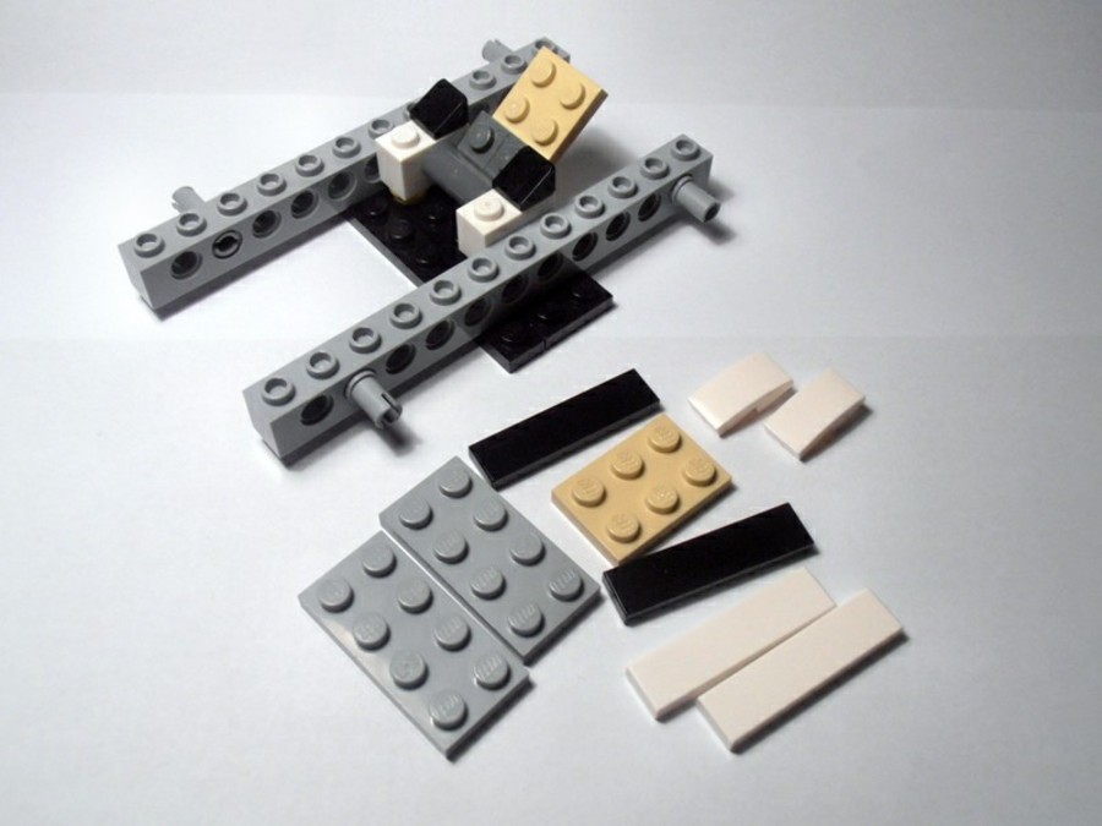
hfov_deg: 50.1
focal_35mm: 37
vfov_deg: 38.7
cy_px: 413
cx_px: 551
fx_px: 1178
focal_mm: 6.61
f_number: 3.9
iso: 80
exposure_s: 1/60
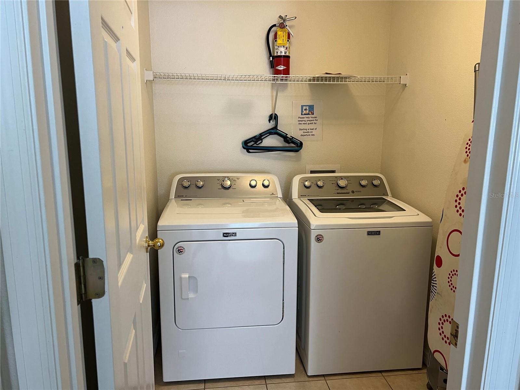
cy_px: 195
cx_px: 260
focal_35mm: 26
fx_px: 391
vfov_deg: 53.1
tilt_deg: -10.1
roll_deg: +0.7
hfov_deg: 67.3
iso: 100
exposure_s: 1/60
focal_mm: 5.7
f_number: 1.5
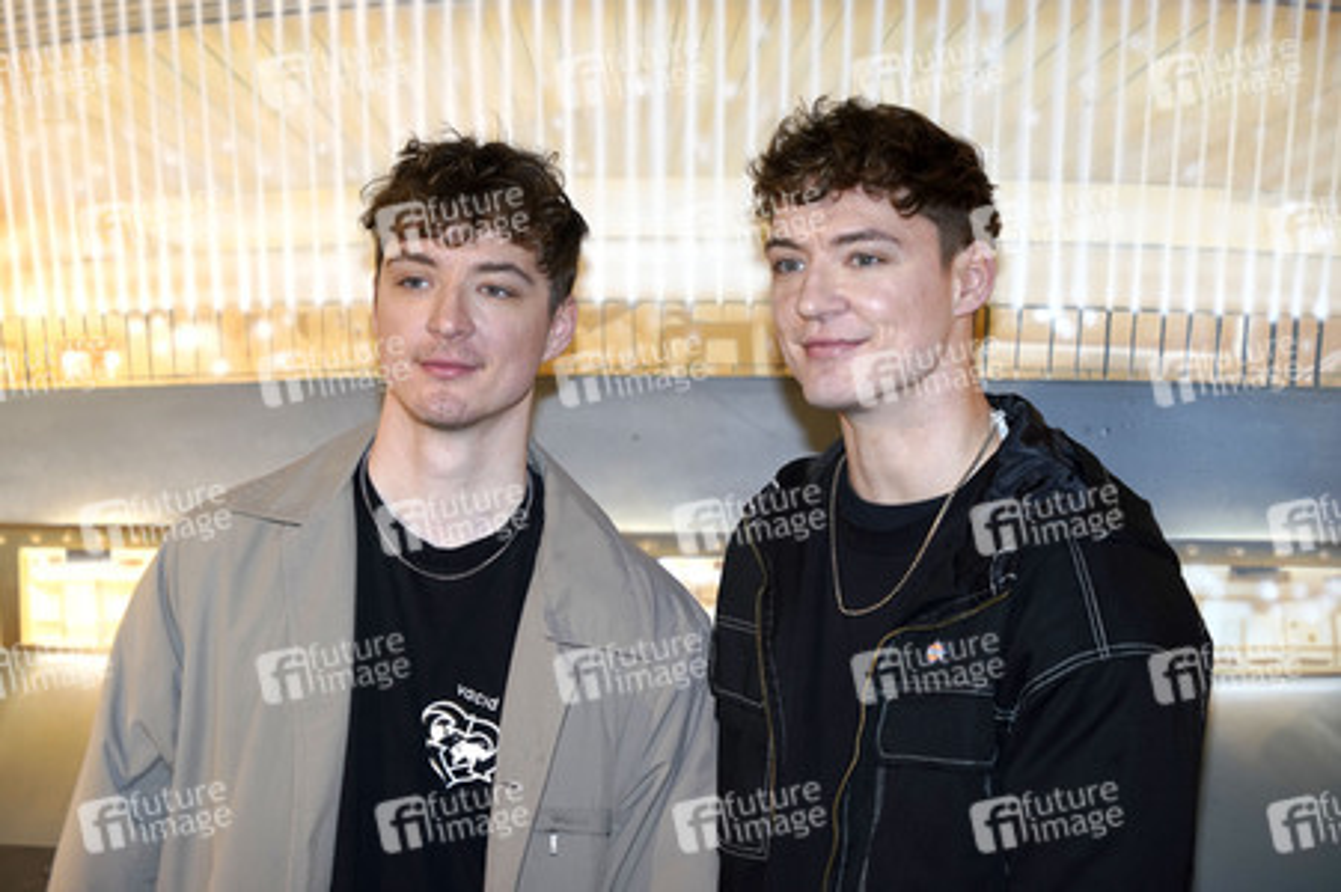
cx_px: 670
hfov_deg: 24.8
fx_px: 3052
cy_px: 446
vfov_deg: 16.6
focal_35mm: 82
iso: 640
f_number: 4.5
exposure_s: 1/60
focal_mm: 82
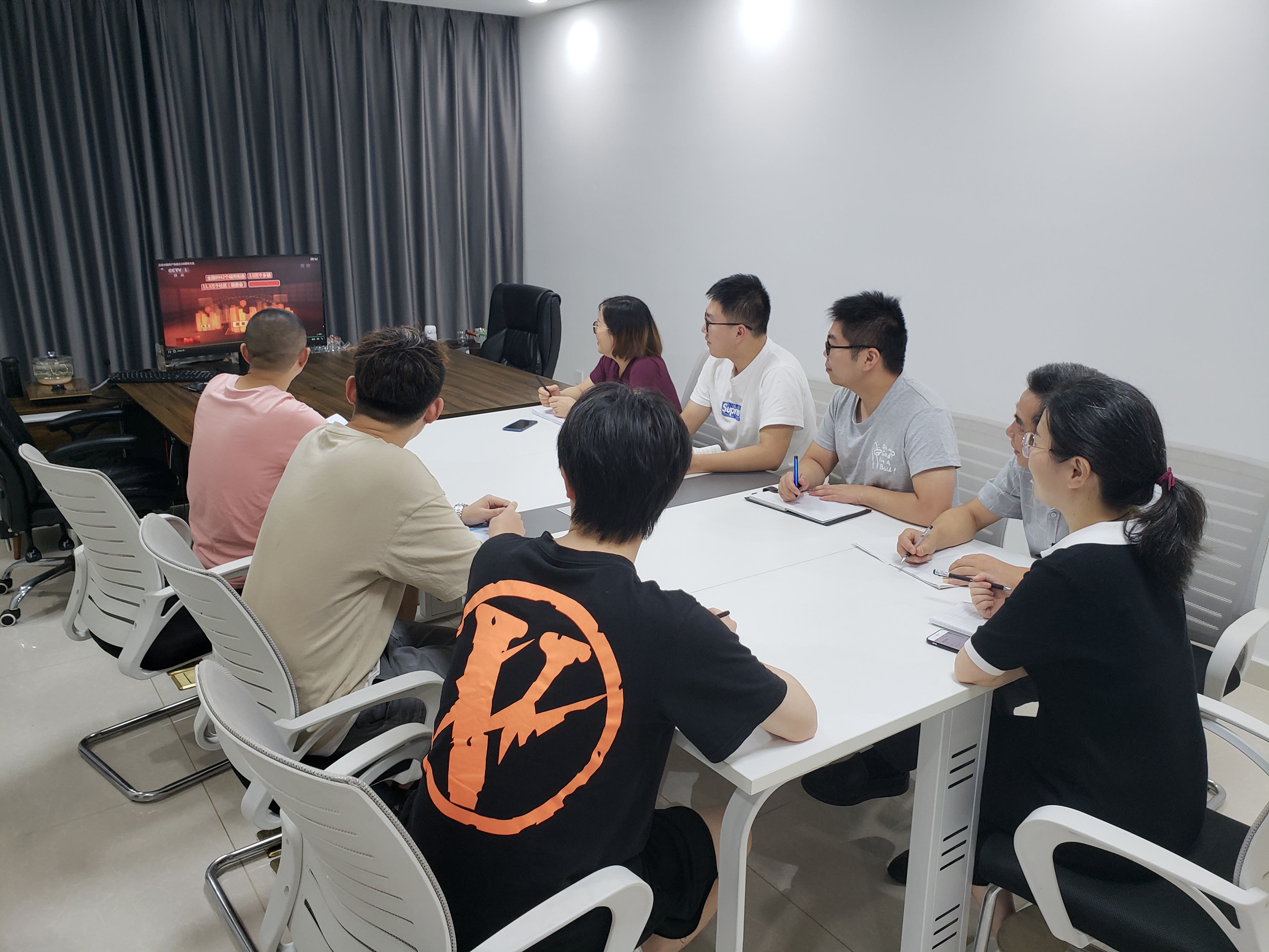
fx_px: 953
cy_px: 476
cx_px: 634
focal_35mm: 26
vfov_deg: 53.1
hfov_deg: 67.3
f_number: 2.4
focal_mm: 4.3
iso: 125
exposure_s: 1/50
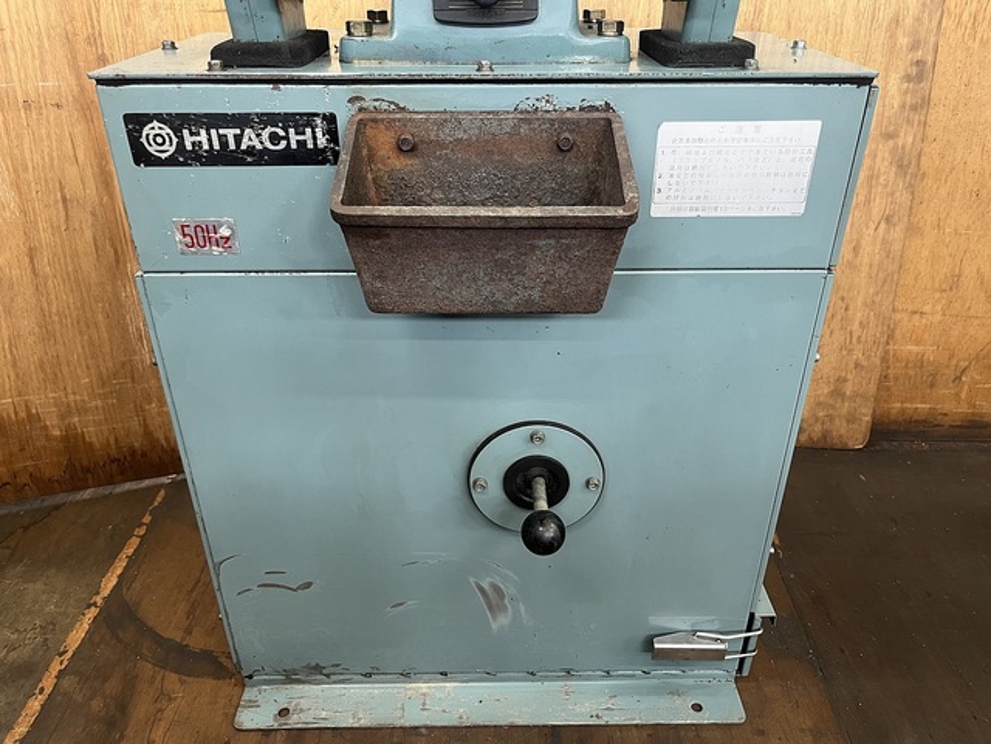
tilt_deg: -29.9
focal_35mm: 26
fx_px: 744
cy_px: 372
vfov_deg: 53.1
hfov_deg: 67.3
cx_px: 496
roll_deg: +0.5
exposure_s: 1/60
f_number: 1.6
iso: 250
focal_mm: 5.1
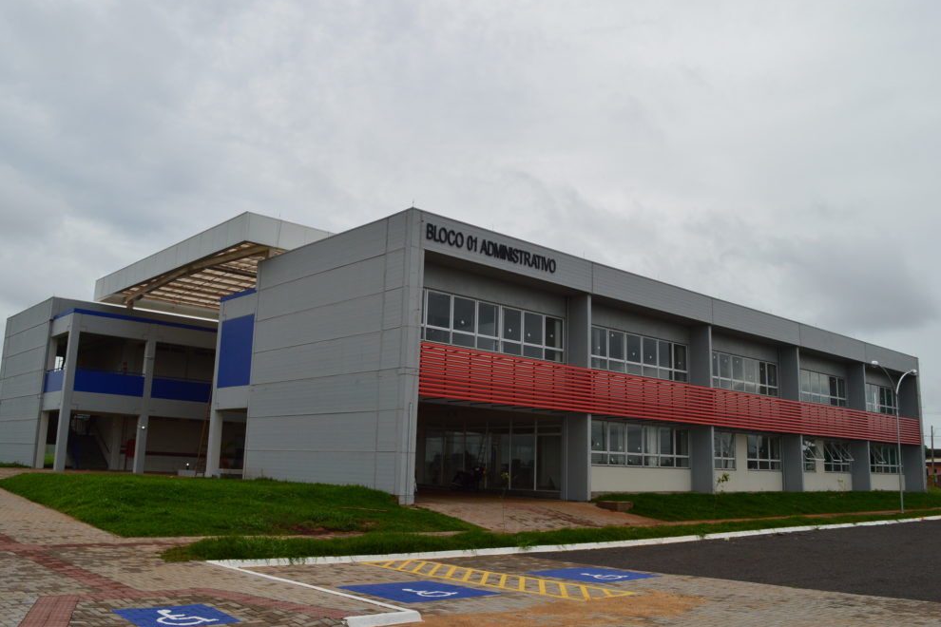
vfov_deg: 42.3
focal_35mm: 31
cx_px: 455
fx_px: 810
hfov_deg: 60.3
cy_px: 304
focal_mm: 20
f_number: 11
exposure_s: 1/500
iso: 320
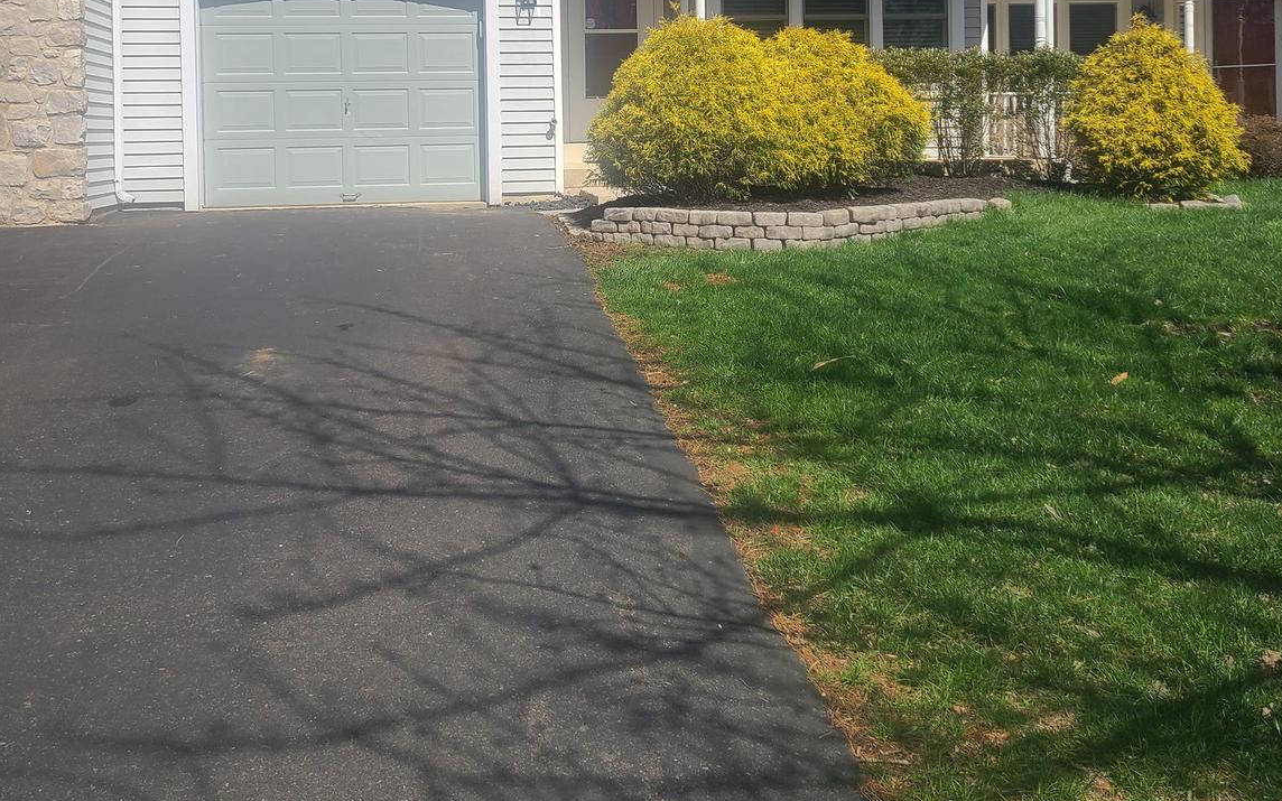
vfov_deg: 33.5
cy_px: 166
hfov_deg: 52.7
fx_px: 1293
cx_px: 644
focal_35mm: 37
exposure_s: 1/2621
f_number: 1.8
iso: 40
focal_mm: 5.4
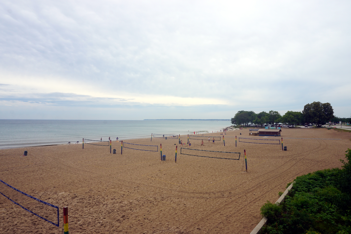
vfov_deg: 53.1
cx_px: 176
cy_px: 117
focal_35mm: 24
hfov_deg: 73.7
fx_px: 234
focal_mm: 16
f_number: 11
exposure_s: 1/200
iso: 100
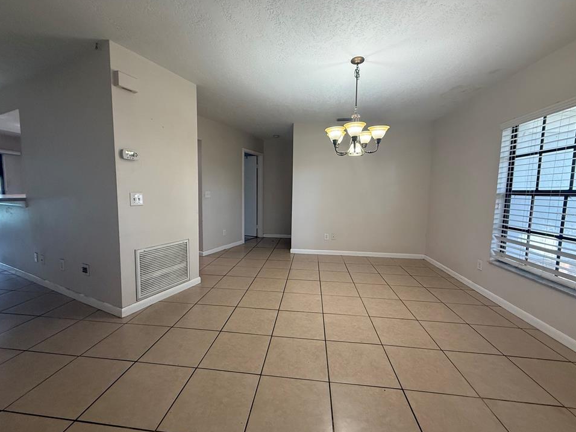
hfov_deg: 98.2
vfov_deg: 81.7
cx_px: 285
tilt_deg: -5.2
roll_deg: -1.2
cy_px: 214
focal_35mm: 15
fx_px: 250
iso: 320
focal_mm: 2.22
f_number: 2.2
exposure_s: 1/120
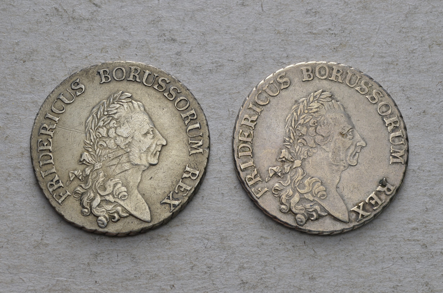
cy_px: 146
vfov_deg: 18.8
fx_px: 884
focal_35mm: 72
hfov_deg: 28.1
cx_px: 222
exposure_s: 1/200
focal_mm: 48
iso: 400
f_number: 14
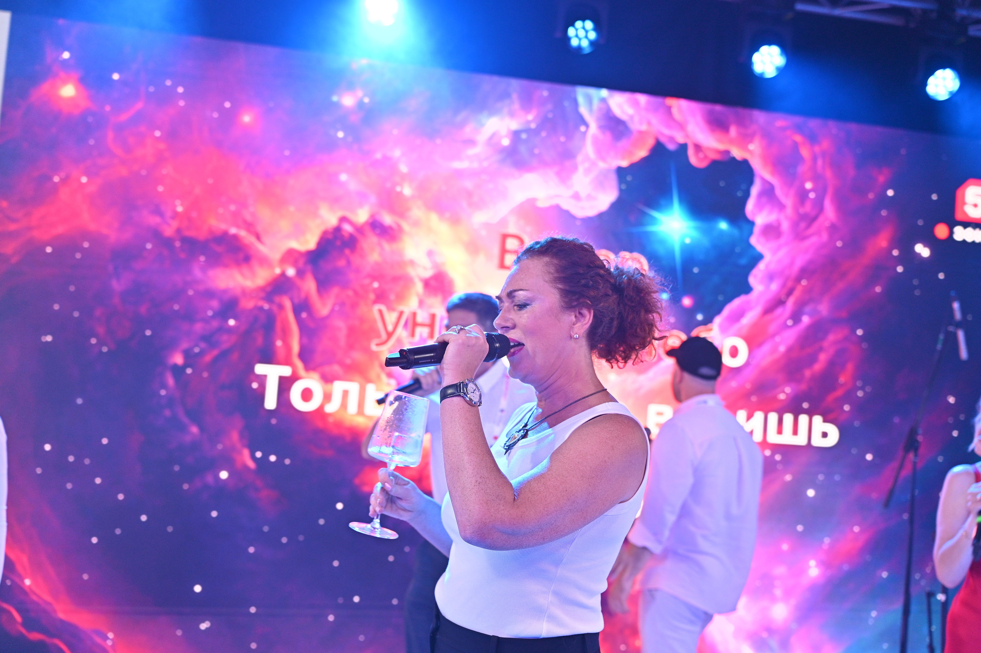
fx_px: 953
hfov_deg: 54.5
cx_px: 490
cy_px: 326
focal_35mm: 35
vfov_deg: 37.8
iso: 640
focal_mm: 35
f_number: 2.8
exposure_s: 1/160
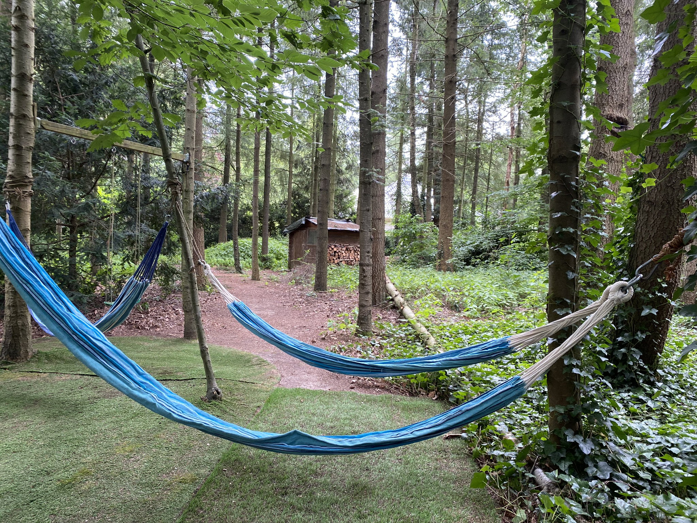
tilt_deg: -2.0
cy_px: 262
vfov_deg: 53.1
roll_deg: -3.7
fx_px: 524
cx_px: 348
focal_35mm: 26
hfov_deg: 67.3
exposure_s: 1/105
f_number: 1.8
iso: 125
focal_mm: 4.25
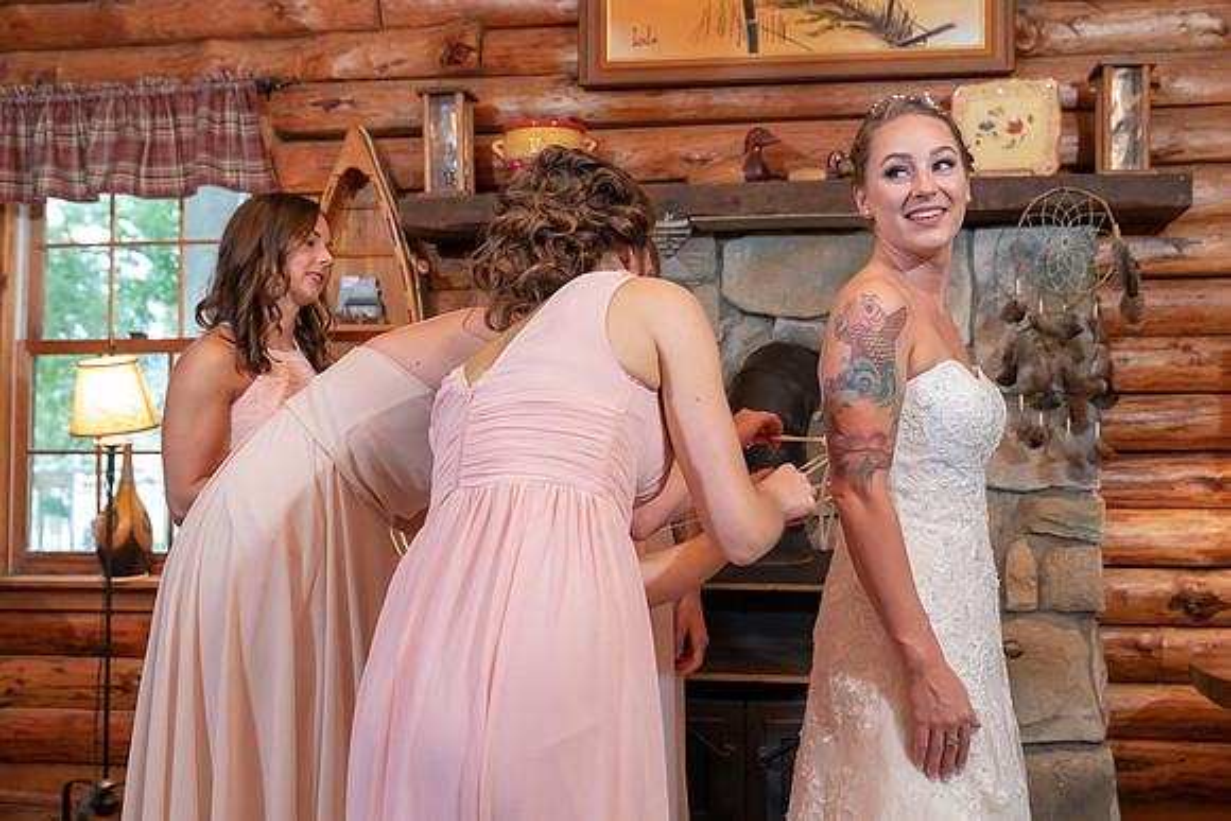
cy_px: 381
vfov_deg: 35.6
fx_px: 1278
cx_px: 668
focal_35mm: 37
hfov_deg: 51.4
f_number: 4
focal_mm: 34
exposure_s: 1/200
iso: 2000
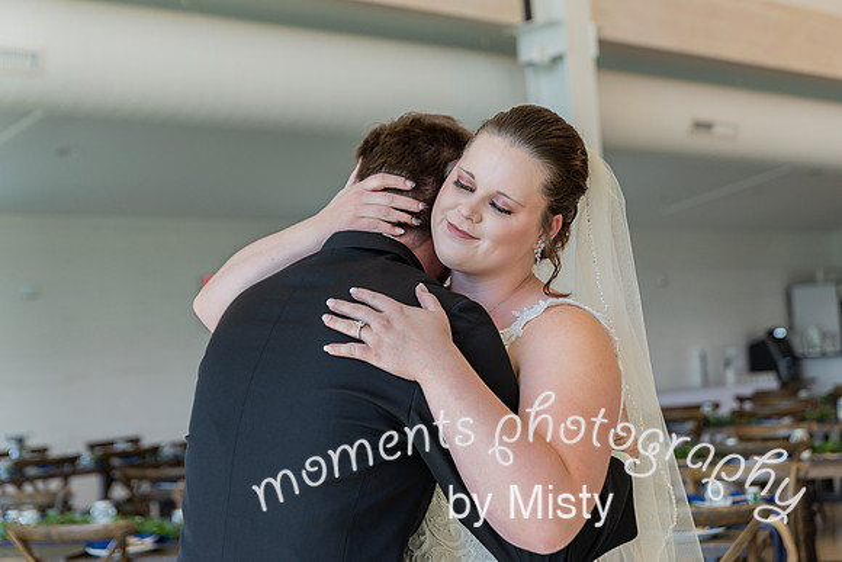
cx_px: 480
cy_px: 242
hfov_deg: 30.4
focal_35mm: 66
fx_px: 1547
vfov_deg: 20.6
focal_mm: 58
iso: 320
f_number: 3.2
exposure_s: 1/160
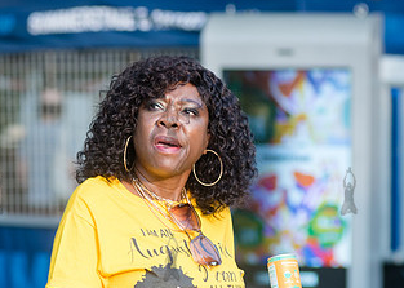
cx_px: 146
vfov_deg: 4.6
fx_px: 3588
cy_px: 273
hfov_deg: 6.4
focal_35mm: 313
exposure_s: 1/320
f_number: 4
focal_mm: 120
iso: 500
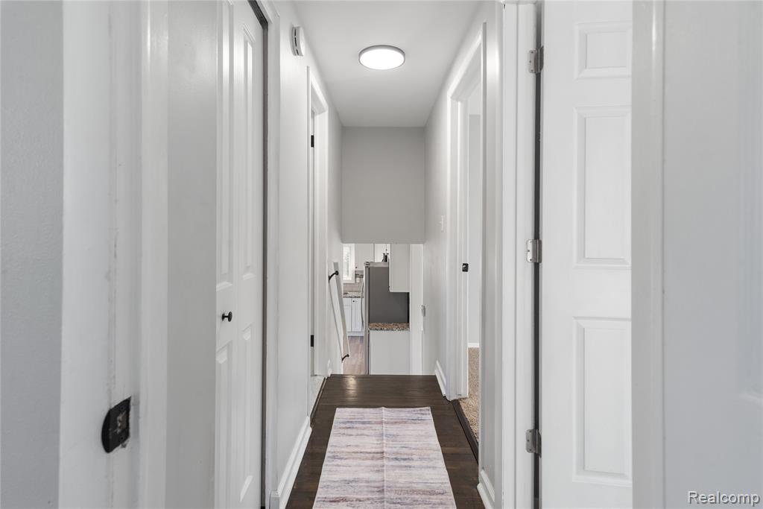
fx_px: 360
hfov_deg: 93.3
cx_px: 382
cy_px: 254
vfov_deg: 70.5
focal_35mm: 17
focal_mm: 17
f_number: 9
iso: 320
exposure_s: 1/13
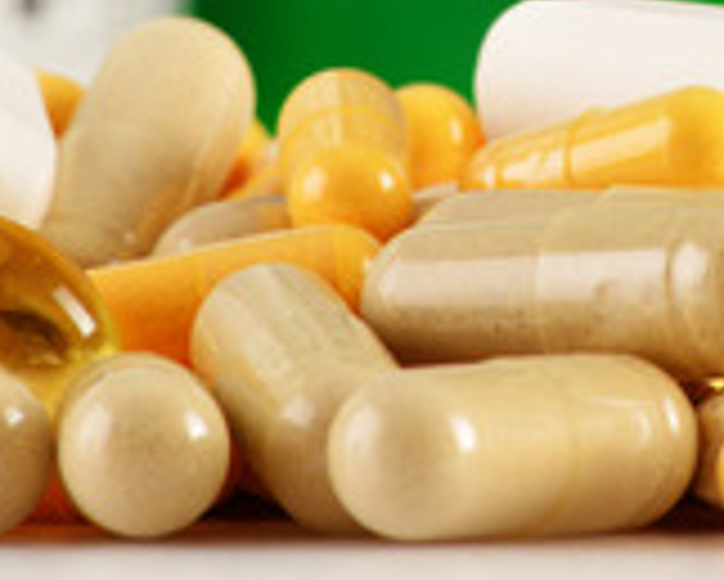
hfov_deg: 2.6
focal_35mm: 743
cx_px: 661
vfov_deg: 2.1
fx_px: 15922
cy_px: -202
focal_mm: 155
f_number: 18
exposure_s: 1/125
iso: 100
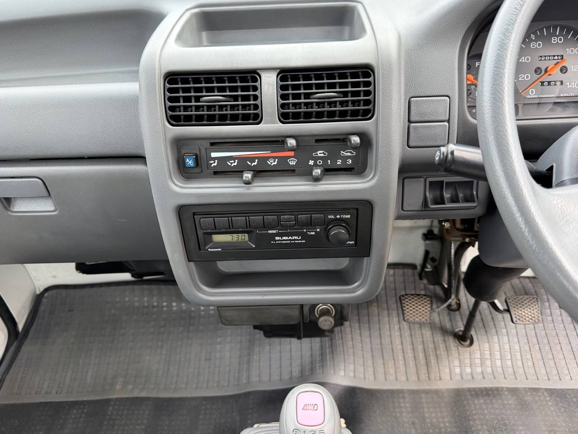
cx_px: 289
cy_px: 217
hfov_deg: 71.6
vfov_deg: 56.8
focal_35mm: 24
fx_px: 401
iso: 125
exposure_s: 1/161
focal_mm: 6.76
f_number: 1.78
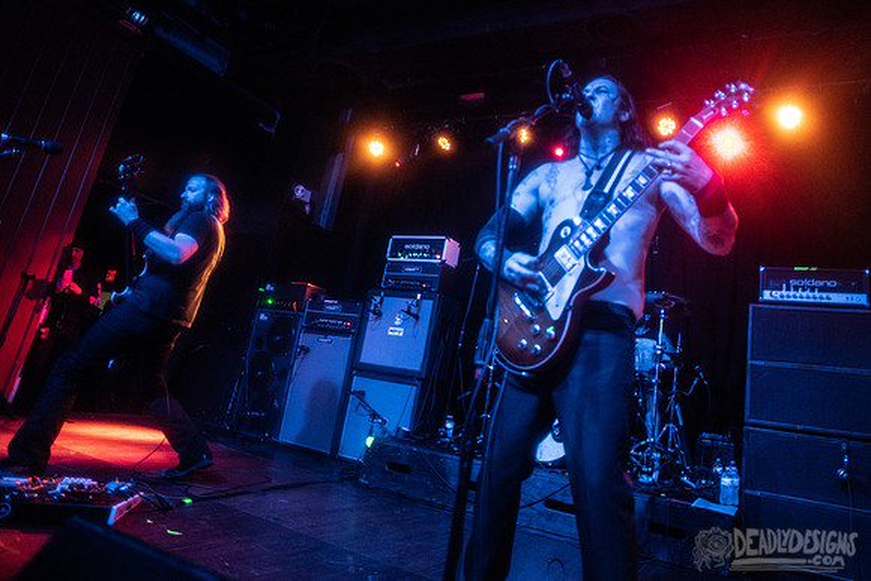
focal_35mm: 23
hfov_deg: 75.3
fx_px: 559
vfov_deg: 54.7
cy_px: 245
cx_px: 503
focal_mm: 20
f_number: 3.2
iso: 3200
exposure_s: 1/200
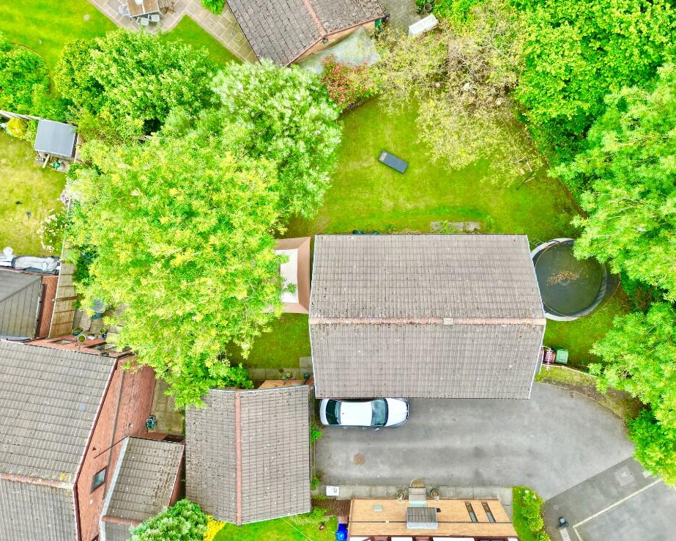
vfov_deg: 54.9
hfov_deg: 65.9
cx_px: 371
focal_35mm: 26
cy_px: 265
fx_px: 520
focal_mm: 6.72
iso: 100
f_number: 1.7
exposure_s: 1/350
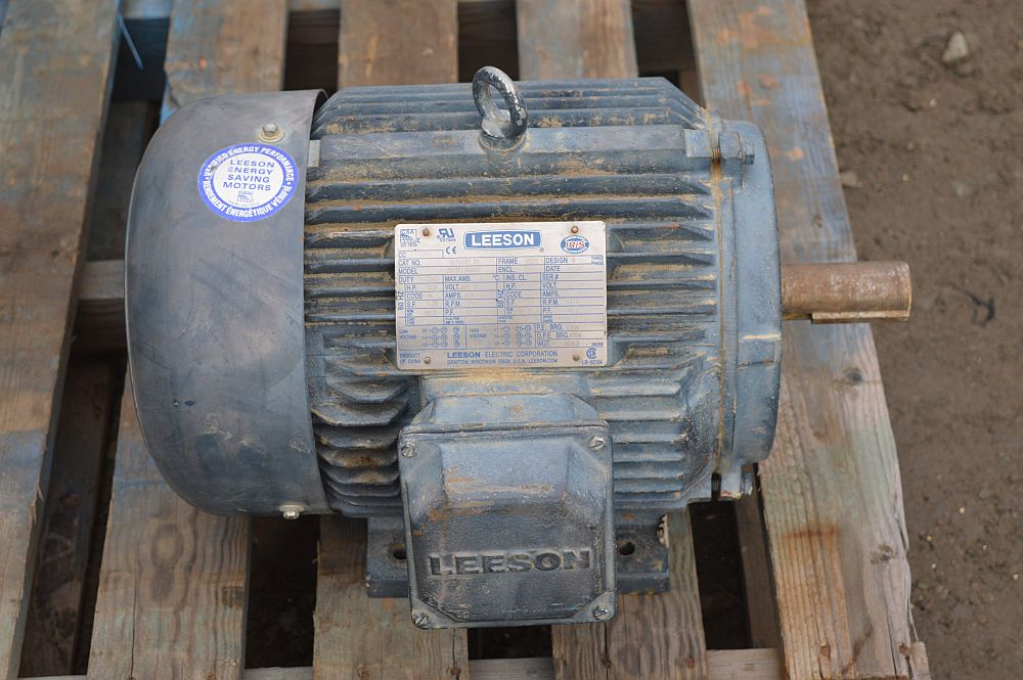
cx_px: 512
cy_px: 340
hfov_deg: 28.1
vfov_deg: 18.9
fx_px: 2044
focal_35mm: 72
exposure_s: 1/80
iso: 400
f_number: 5.3
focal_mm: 48
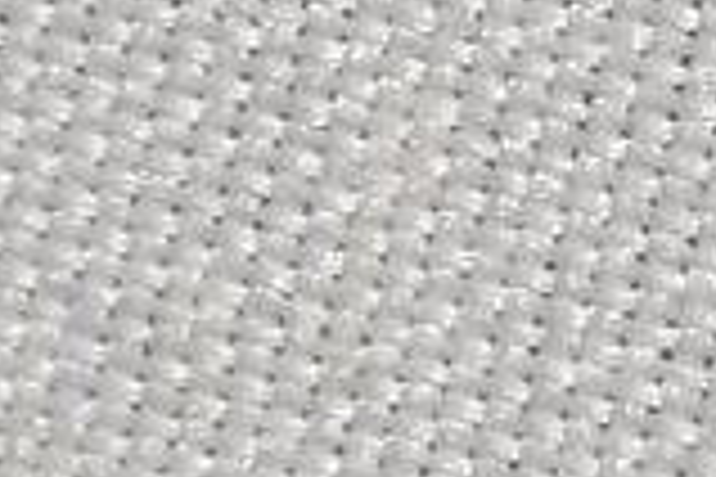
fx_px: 25277
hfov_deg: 1.6
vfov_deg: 1.1
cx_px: 1531
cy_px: -873
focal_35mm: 1271
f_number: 13
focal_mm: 140
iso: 100
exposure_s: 1/160
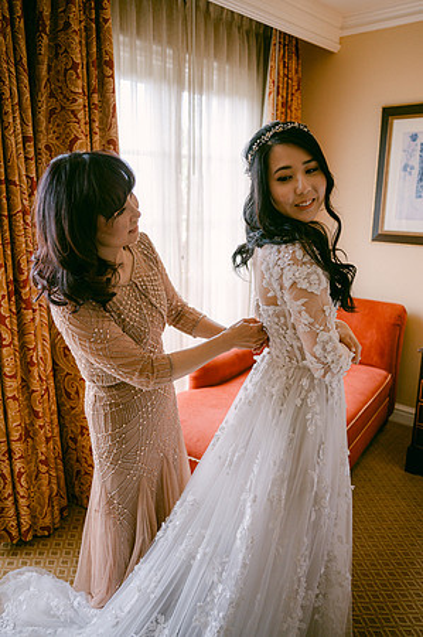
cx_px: 212
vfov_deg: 65.5
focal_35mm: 28
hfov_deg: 46.3
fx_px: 495
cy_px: 318
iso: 400
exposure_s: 1/200
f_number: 2.8
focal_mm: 28
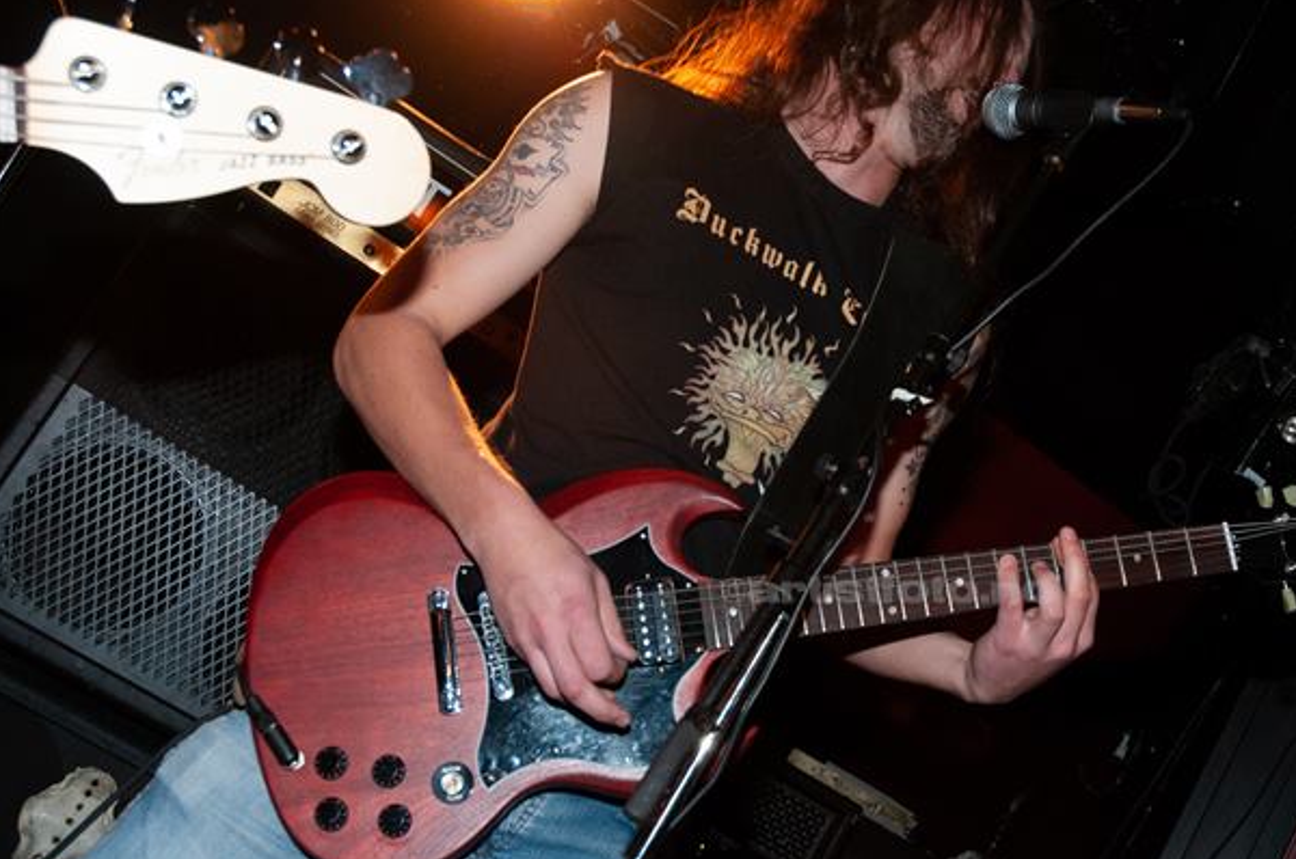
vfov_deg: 27.6
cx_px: 737
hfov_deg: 40.6
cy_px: 434
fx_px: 1747
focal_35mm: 49
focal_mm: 27
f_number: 5
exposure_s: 1/60
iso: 200
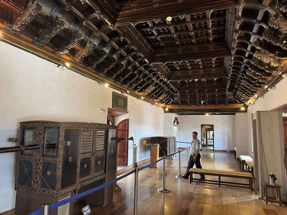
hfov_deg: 71.6
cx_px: 144
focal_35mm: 24
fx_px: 199
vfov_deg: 56.8
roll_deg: -0.9
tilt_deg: +4.6
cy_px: 108
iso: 500
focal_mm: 6.76
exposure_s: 1/60
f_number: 1.78
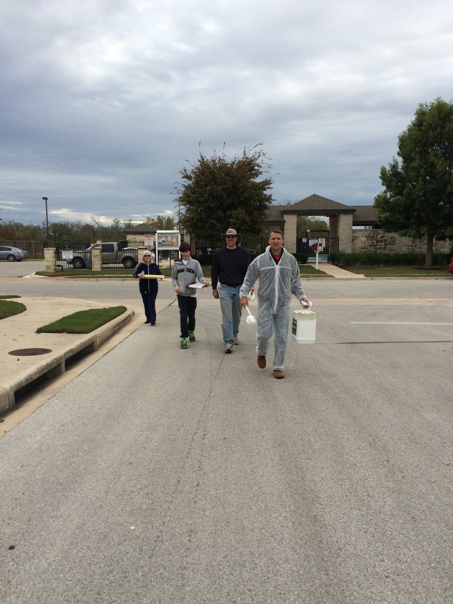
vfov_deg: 61.7
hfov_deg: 48.2
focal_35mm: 29
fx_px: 506
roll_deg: +0.8
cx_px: 226
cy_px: 302
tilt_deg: -7.4
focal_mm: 4.15
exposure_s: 1/1520
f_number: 2.2
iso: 32
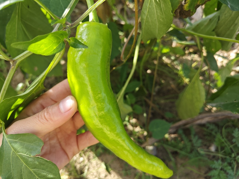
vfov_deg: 58.9
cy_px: 90
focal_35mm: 23
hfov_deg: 73.9
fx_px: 159
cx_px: 120
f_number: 1.8
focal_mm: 5.43
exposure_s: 1/193
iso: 50
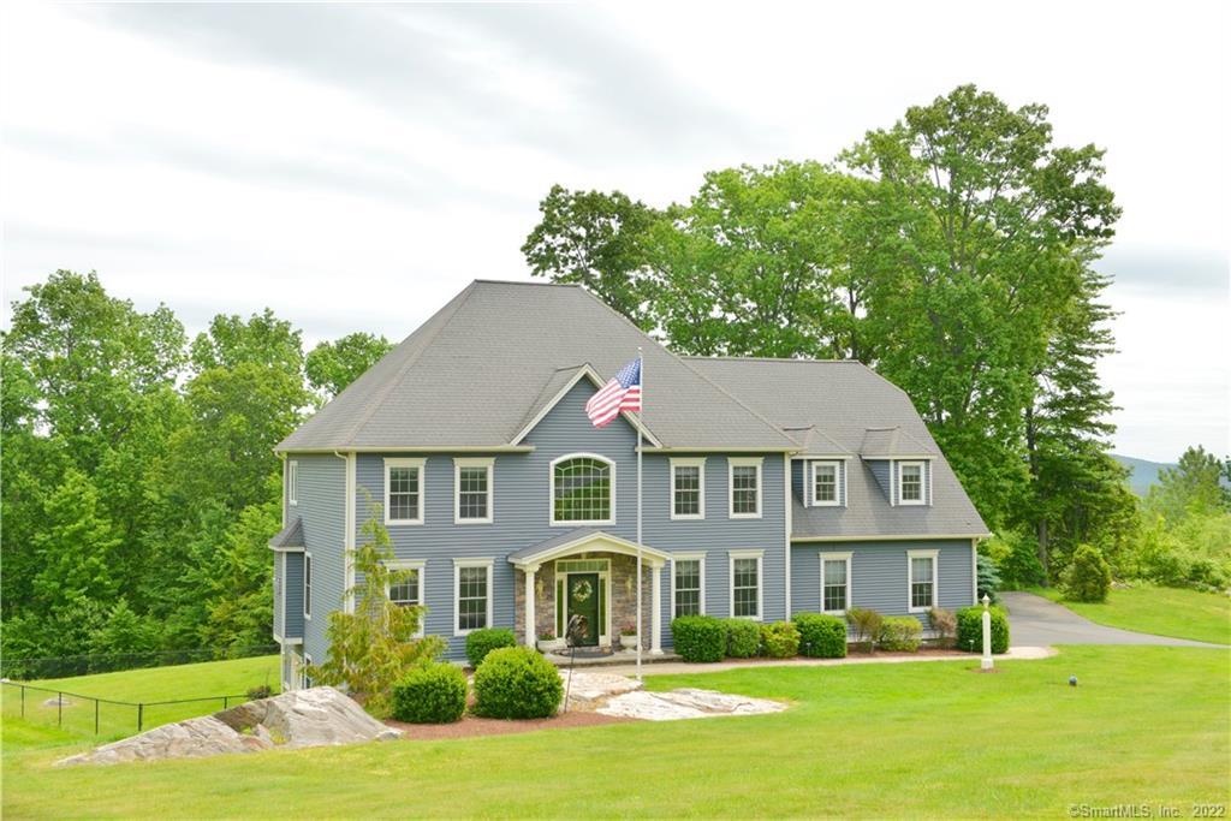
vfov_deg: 31.9
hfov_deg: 46.4
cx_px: 616
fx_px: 1436
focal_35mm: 42
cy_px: 410
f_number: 8
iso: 500
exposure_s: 1/800
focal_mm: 42
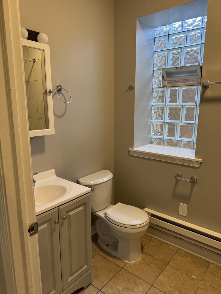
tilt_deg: -11.7
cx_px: 110
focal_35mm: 24
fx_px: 204
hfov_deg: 56.8
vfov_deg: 71.6
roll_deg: +1.2
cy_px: 147
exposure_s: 1/60
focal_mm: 6.76
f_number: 1.78
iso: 125
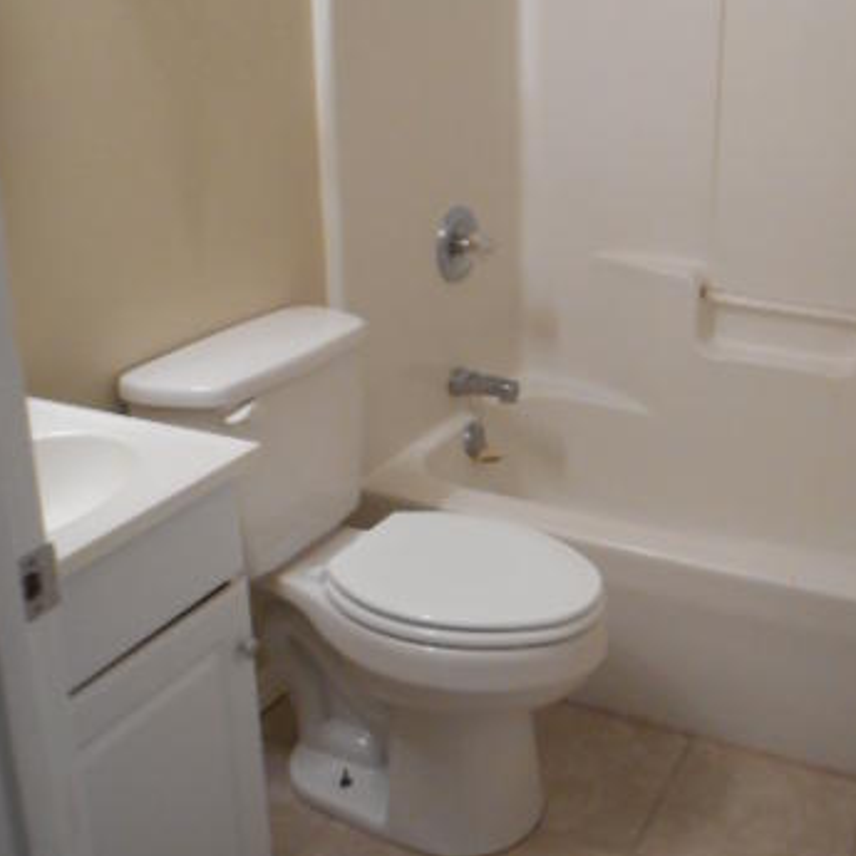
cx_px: 588
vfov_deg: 40.7
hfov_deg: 40.3
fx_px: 1147
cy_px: 337
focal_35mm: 41
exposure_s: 1/30
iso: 280
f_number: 3.7
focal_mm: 4.5
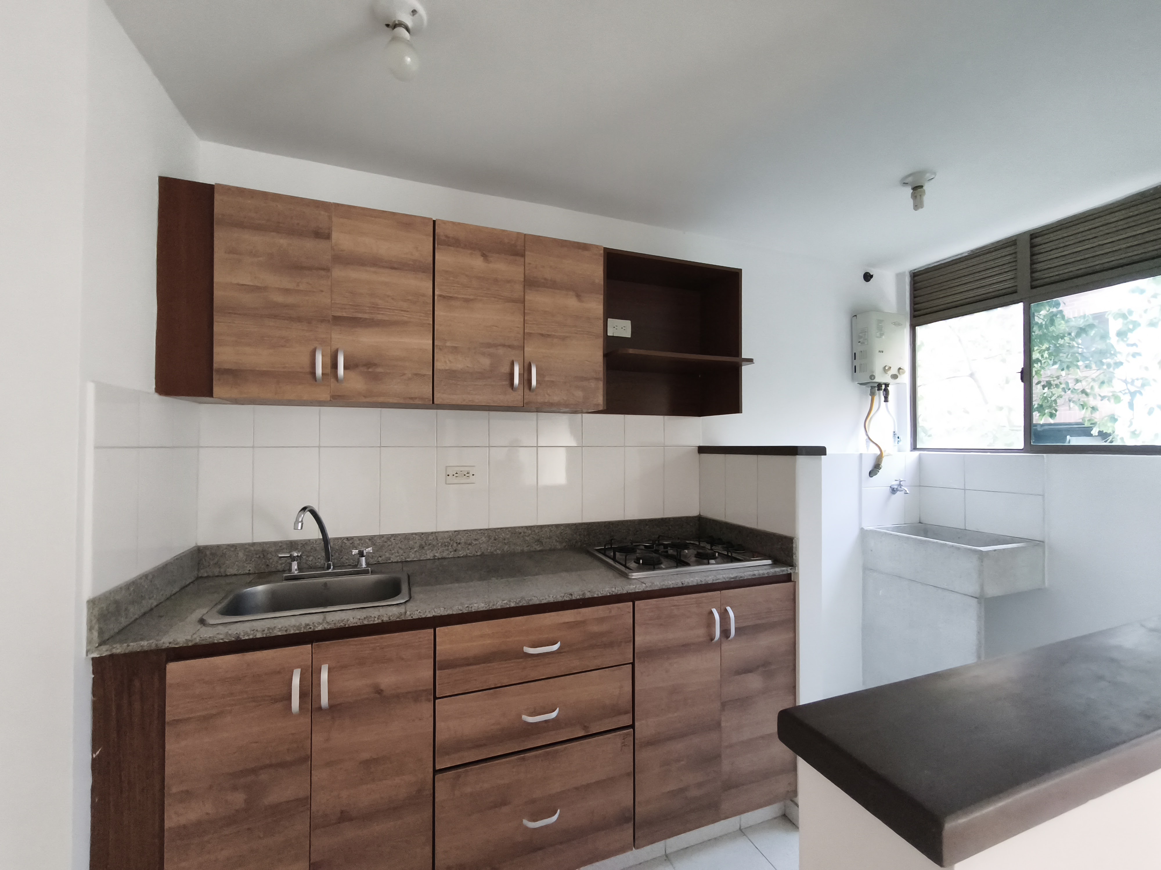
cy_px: 435
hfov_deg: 98.2
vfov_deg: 81.7
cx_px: 580
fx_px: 503
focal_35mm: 15
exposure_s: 1/24
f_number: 2.2
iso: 640
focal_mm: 1.91
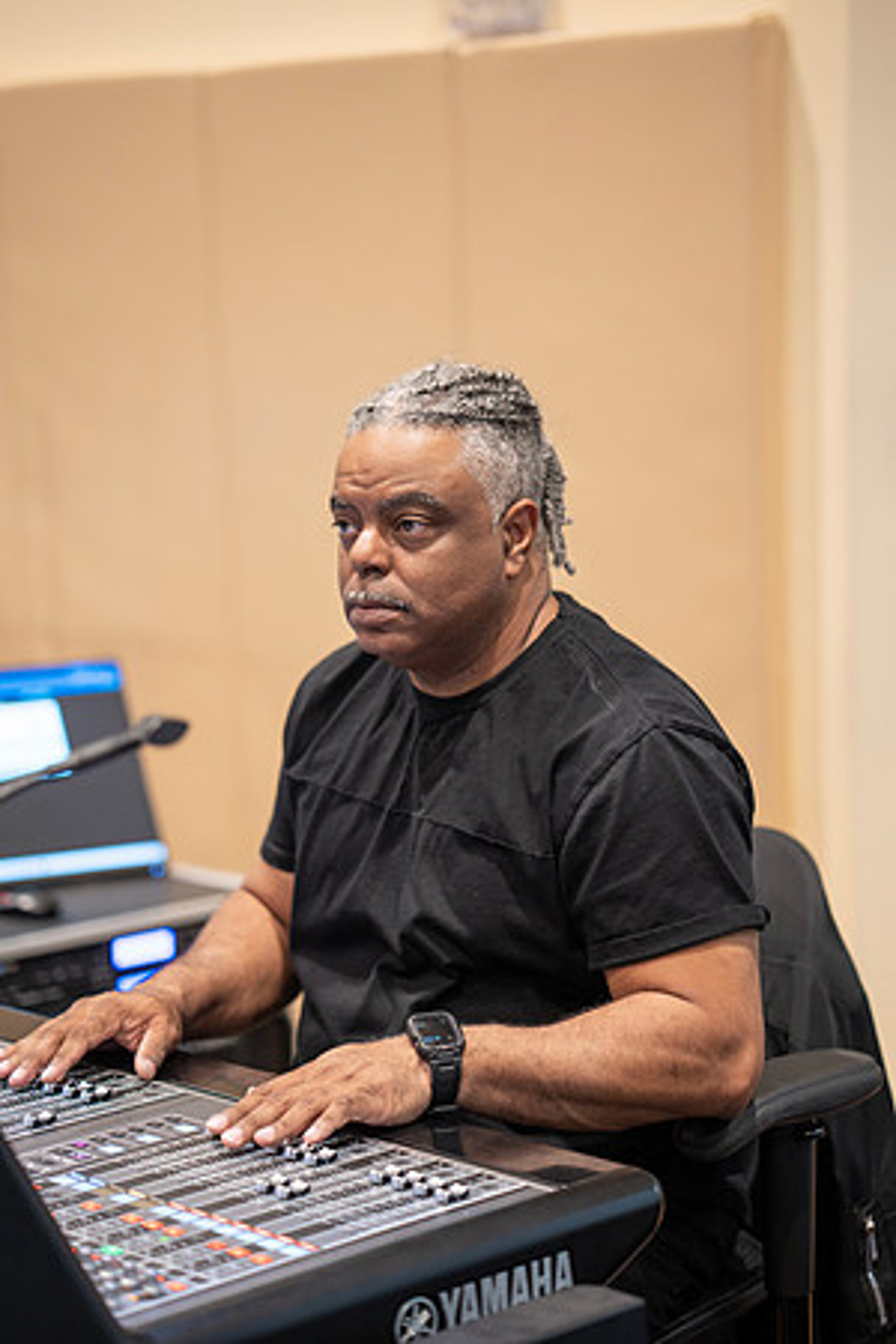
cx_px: 448
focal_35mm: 85
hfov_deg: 16.1
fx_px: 3173
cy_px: 672
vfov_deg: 23.9
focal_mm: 85
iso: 800
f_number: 1.8
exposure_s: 1/125
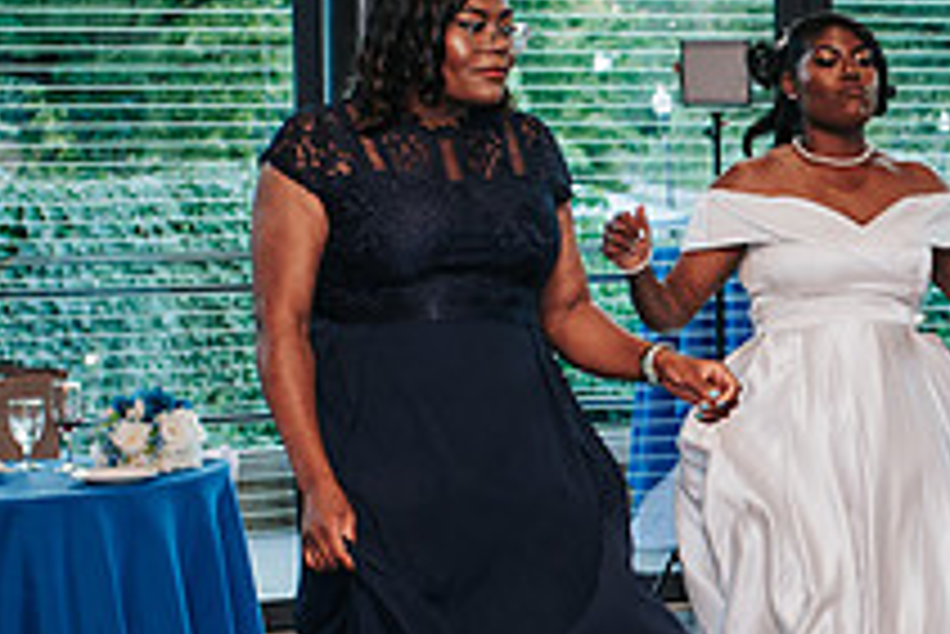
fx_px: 3063
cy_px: 528
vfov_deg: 11.8
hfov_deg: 17.3
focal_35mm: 116
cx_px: 904
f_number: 2.8
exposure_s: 1/160
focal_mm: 35
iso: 360
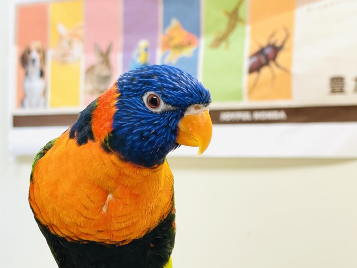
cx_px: 126
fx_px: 712
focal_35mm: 69
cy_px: 177
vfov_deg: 21.2
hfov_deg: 28.0
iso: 100
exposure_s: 1/99
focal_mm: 6
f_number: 2
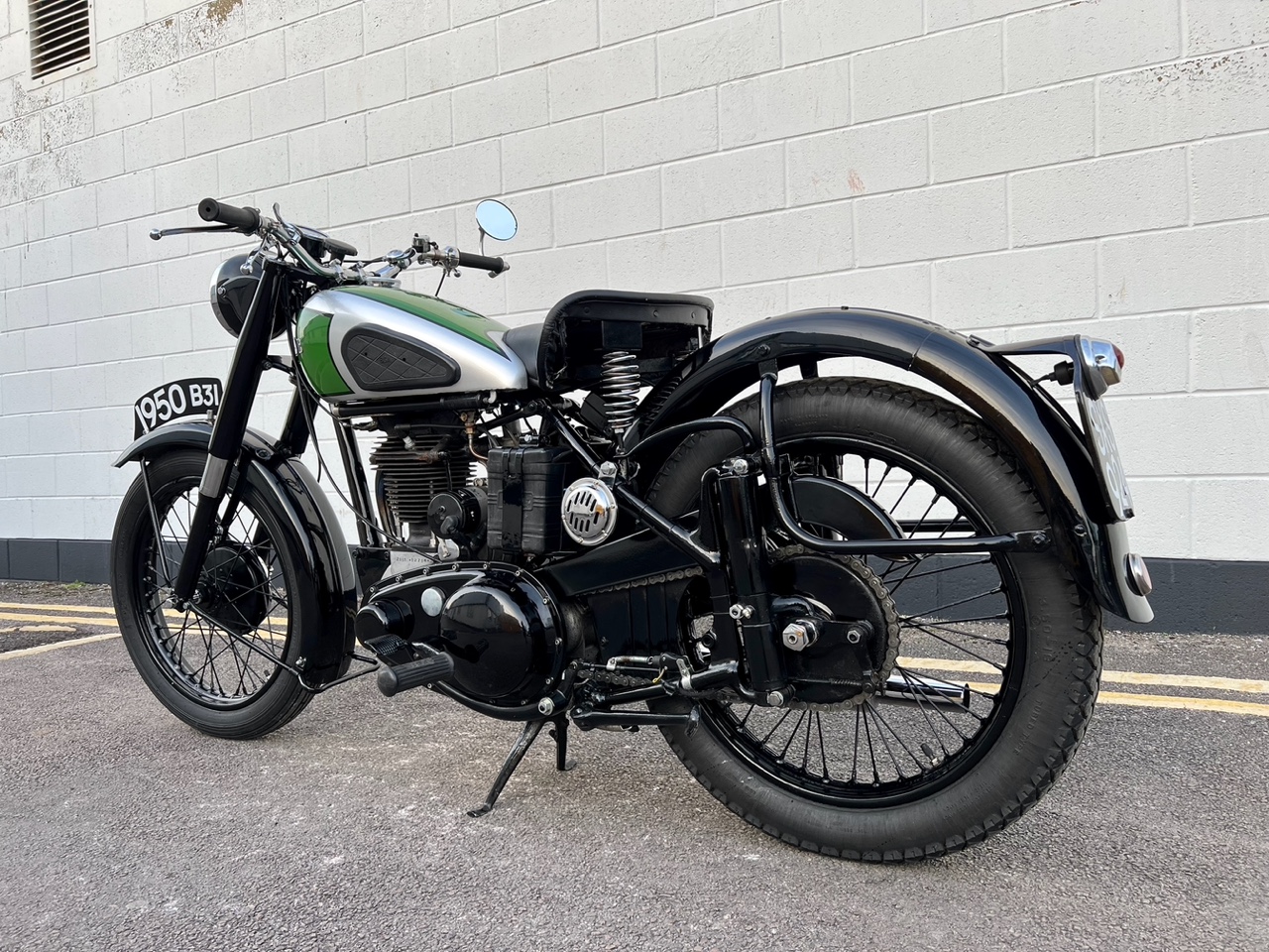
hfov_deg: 67.3
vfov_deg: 53.1
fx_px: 953
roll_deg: +2.0
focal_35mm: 26
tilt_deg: -0.8
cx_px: 634
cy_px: 476
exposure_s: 1/121
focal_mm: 5.7
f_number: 1.5
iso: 40
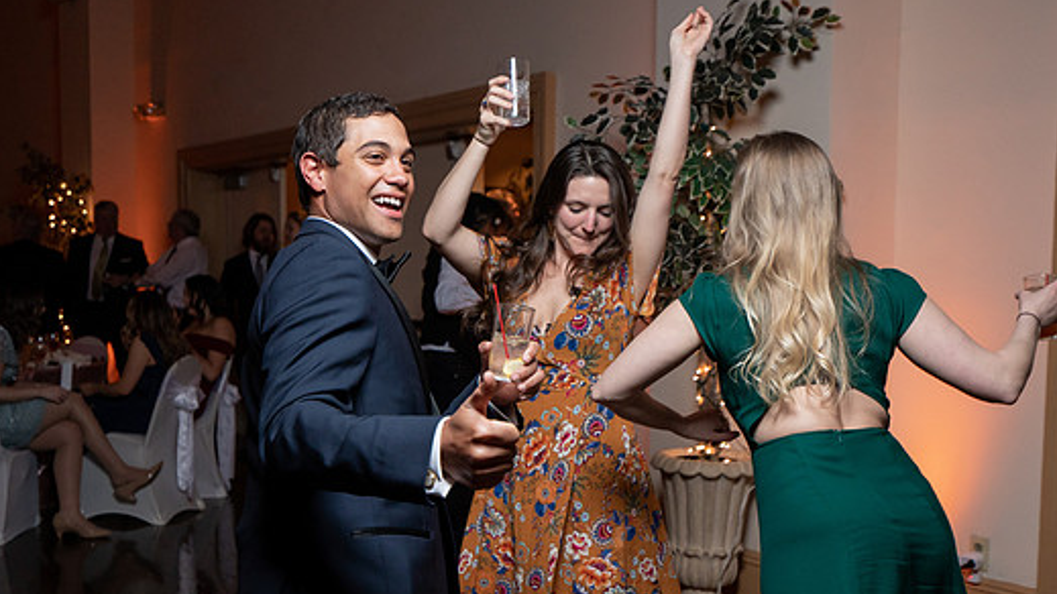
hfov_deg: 47.4
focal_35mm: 43
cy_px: 373
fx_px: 1205
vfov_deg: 27.6
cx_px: 531
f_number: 4
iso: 2000
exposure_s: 1/200
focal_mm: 35
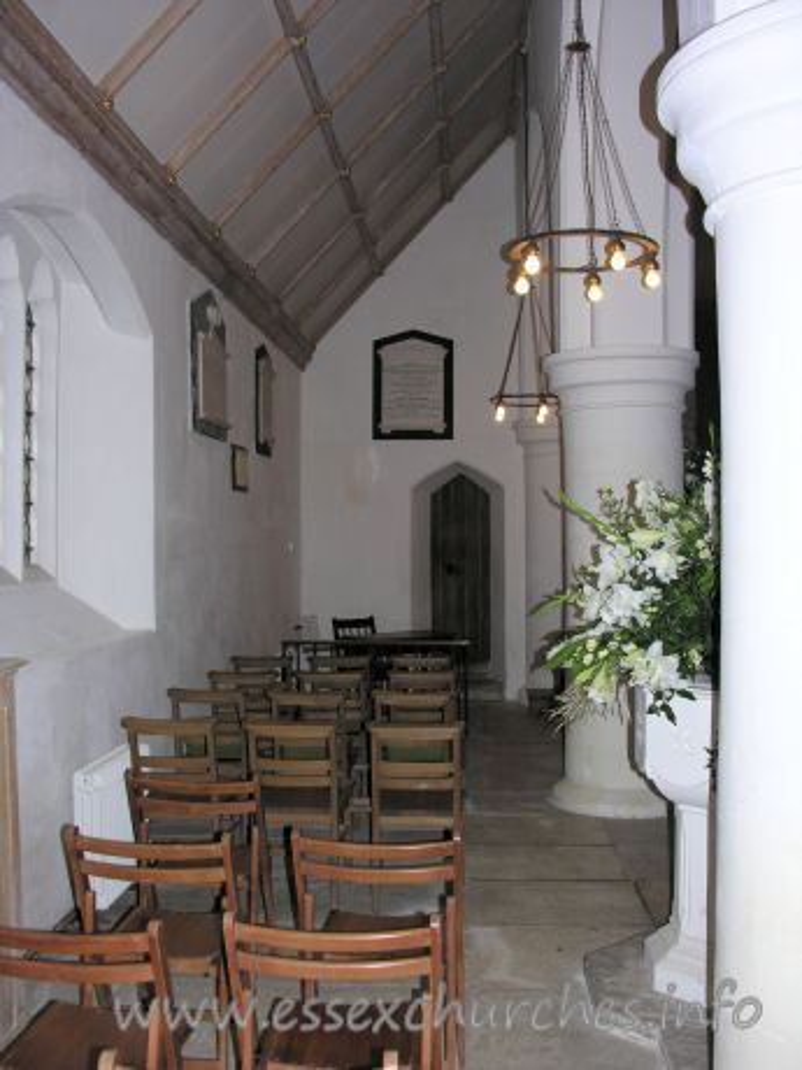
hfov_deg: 40.7
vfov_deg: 52.6
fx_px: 1081
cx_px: 401
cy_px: 535
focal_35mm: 35
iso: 70
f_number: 2.8
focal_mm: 8.9
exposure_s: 1/60.1
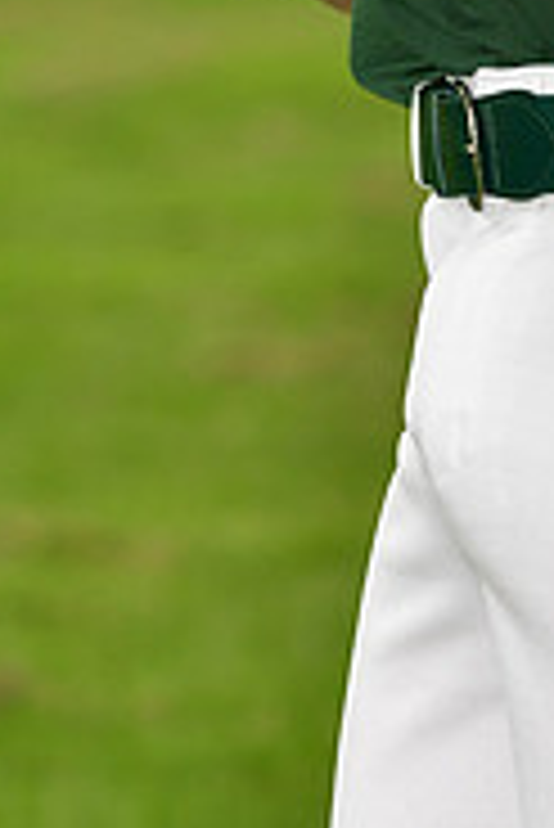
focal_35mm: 615
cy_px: -459
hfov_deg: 2.2
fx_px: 14169
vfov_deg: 3.3
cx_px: 484
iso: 400
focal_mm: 130
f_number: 5
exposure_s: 1/800
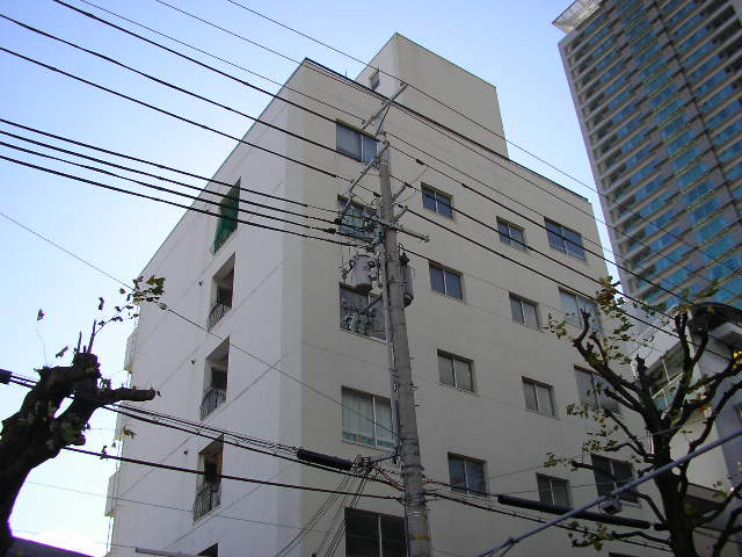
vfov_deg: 37.7
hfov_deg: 49.0
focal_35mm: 38
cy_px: 278
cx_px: 371
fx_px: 815
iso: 71
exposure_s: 1/535
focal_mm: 5.8
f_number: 4.1
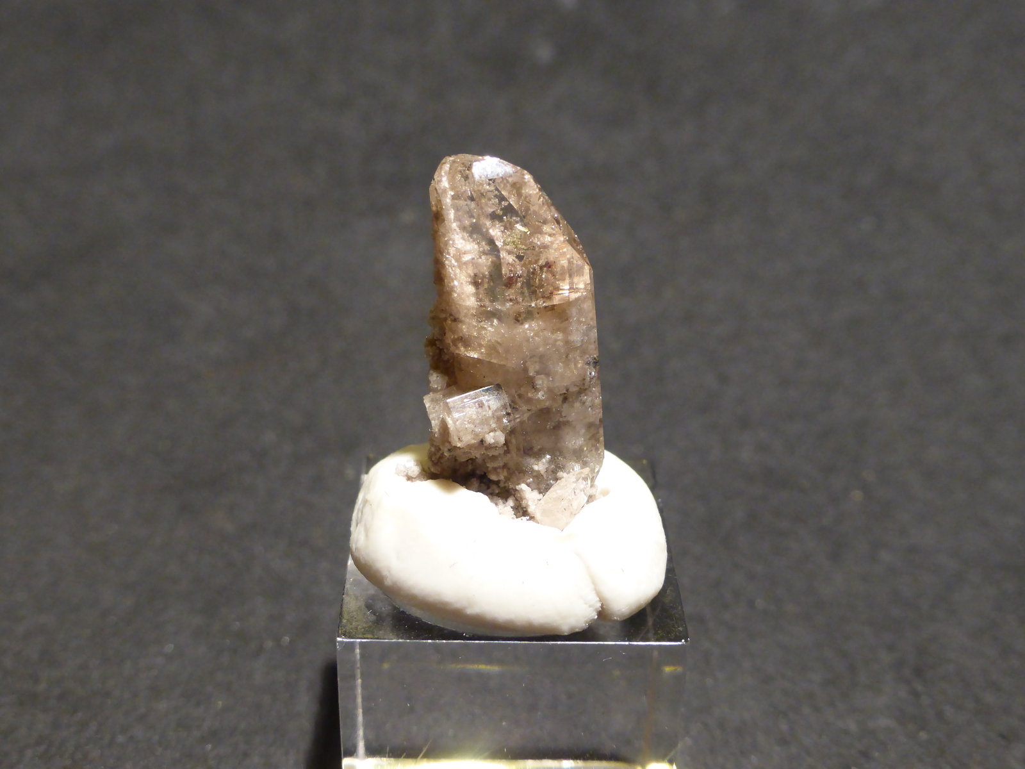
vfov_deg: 33.6
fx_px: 1273
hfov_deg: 43.9
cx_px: 512
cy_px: 384
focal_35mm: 43
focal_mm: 7.4
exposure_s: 1/15
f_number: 3.9
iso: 400
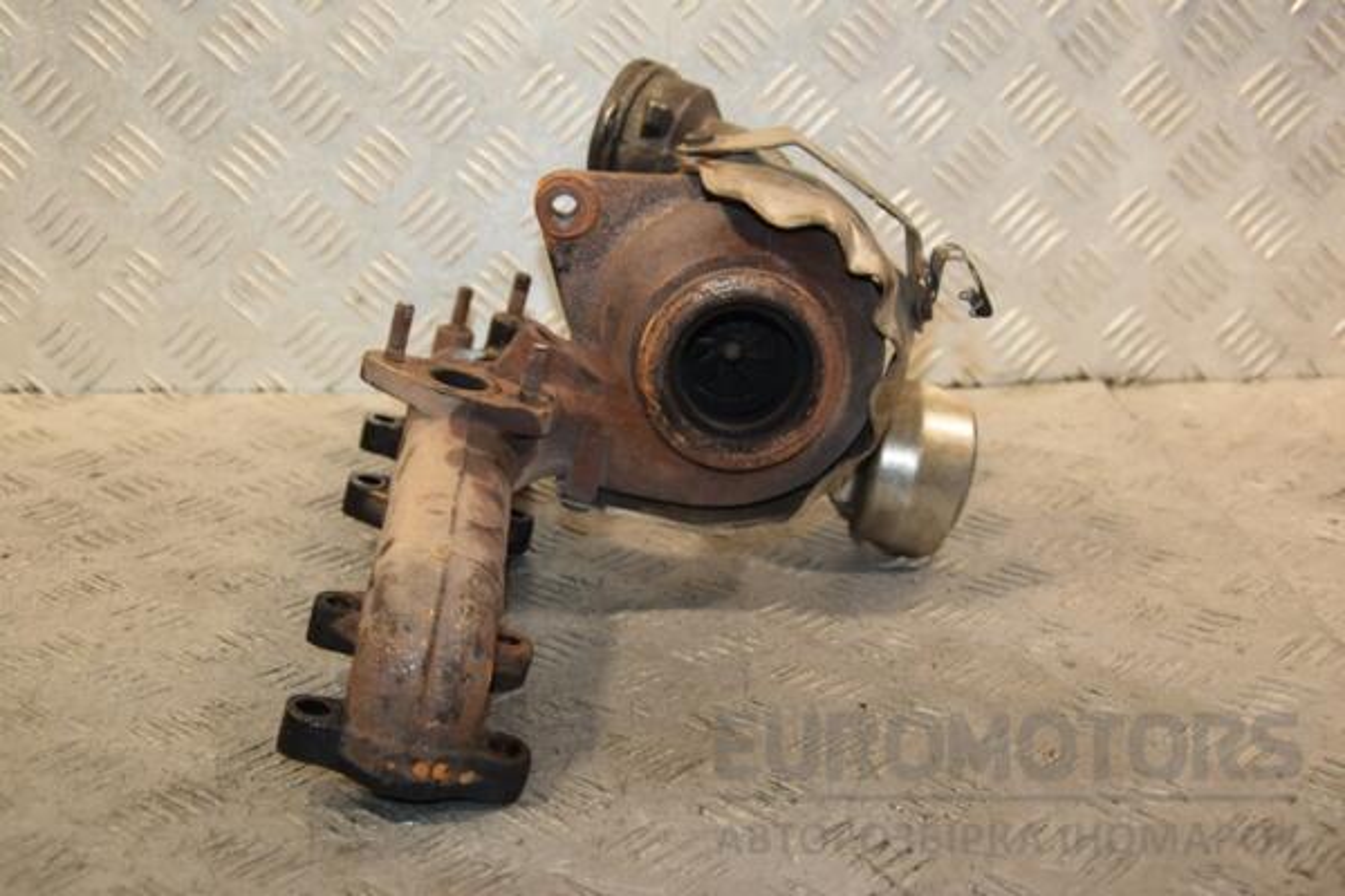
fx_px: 2129
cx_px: 672
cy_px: 448
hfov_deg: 35.1
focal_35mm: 57
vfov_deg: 23.8
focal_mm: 38
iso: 800
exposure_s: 1/200
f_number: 5
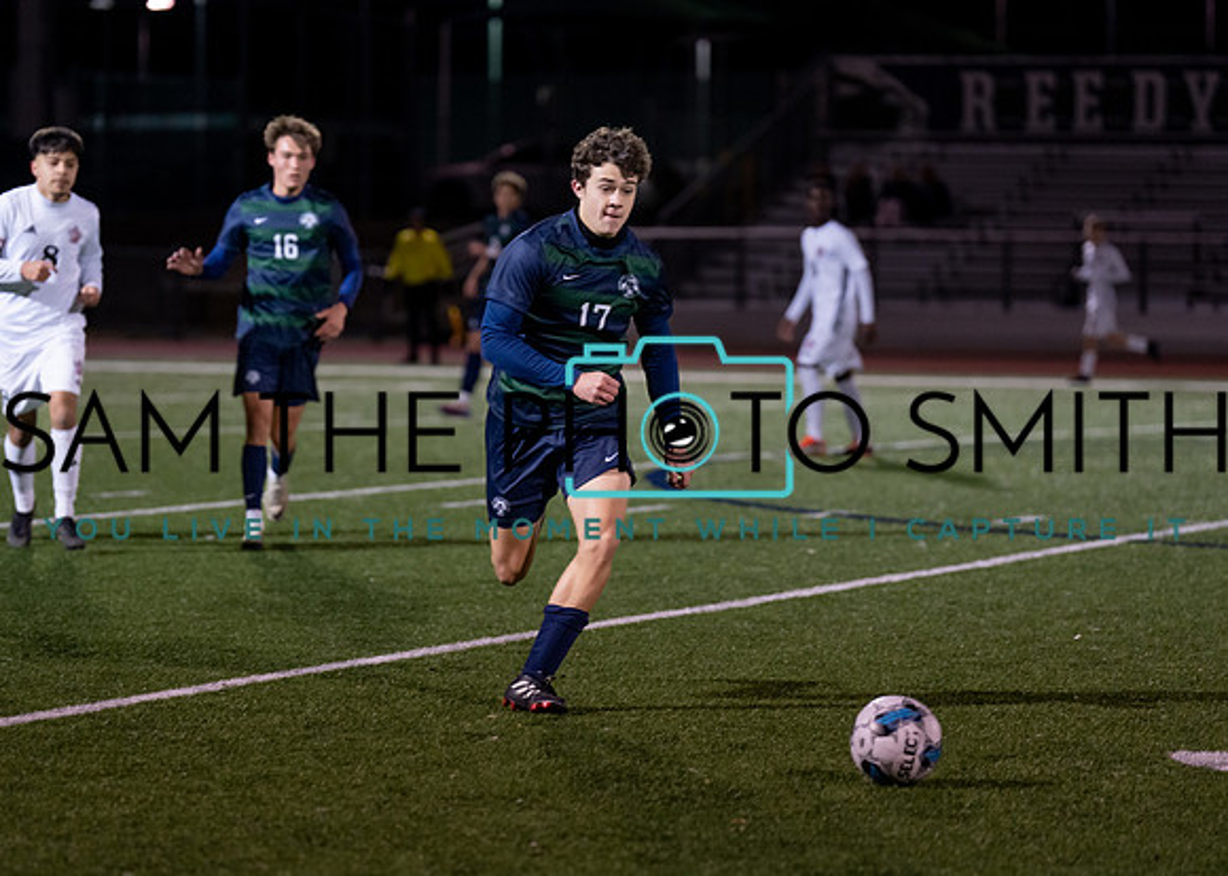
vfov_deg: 8.9
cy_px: 433
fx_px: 5639
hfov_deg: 12.4
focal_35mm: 162
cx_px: 570
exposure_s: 1/1000
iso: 2500
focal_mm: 139
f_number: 2.8
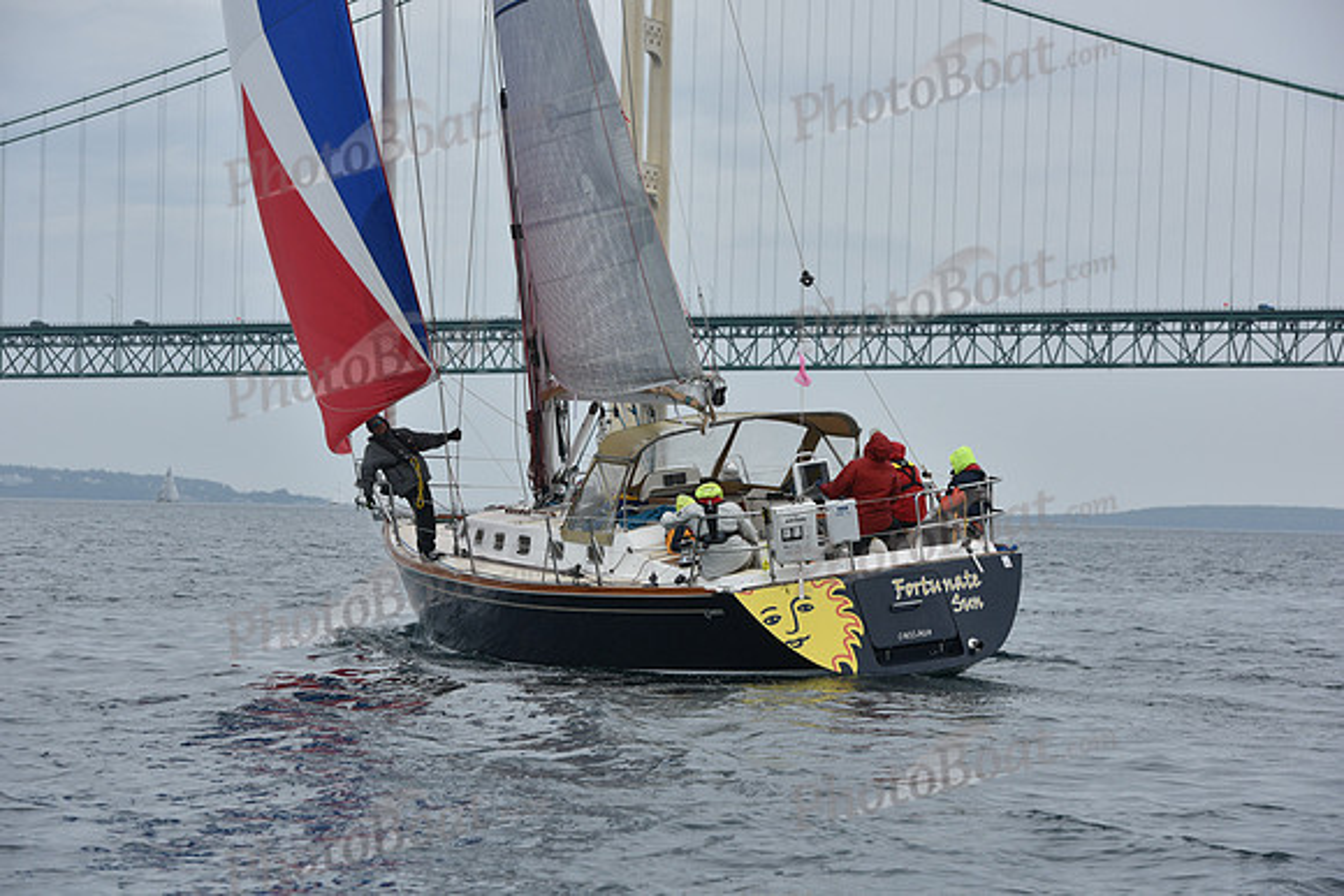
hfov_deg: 15.8
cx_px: 672
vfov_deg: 10.6
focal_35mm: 130
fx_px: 4854
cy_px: 448
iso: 250
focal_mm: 130
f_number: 8
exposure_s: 1/800
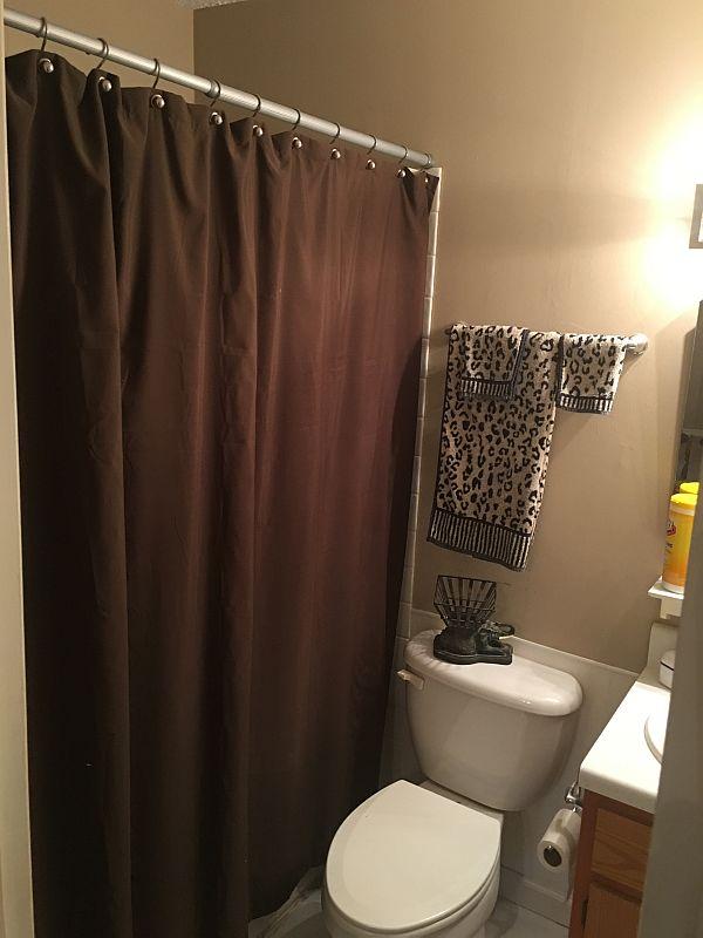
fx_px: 785
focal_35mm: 29
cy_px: 469
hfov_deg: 48.2
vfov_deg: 61.7
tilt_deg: -14.8
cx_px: 352
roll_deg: -2.2
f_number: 2.2
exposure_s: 1/15
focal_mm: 4.15
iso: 100
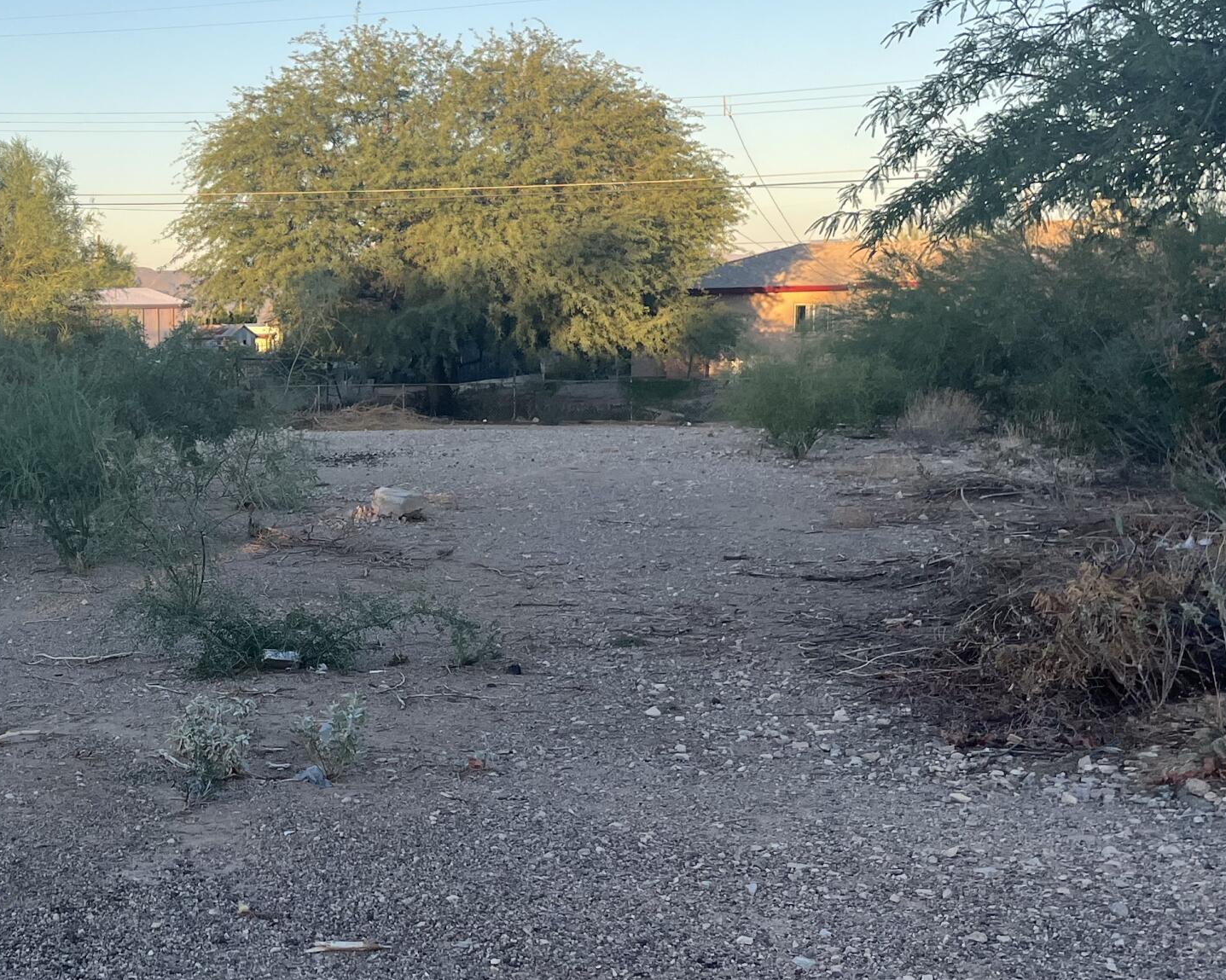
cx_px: 206
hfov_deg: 34.1
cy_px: 557
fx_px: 1923
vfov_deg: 28.6
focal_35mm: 53
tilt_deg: -8.3
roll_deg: +1.2
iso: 50
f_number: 1.6
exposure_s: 1/705
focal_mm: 5.1
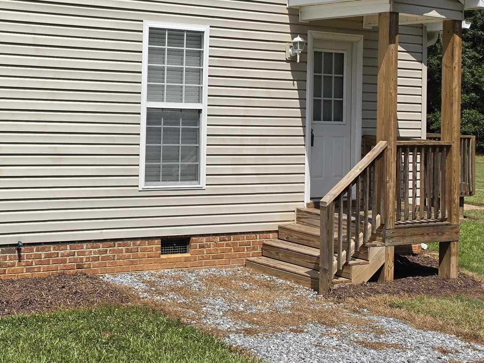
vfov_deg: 28.5
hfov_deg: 34.3
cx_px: -13
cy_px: 72
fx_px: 699
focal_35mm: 50
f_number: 1.4
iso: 50
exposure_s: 1/7939
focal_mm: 6.5
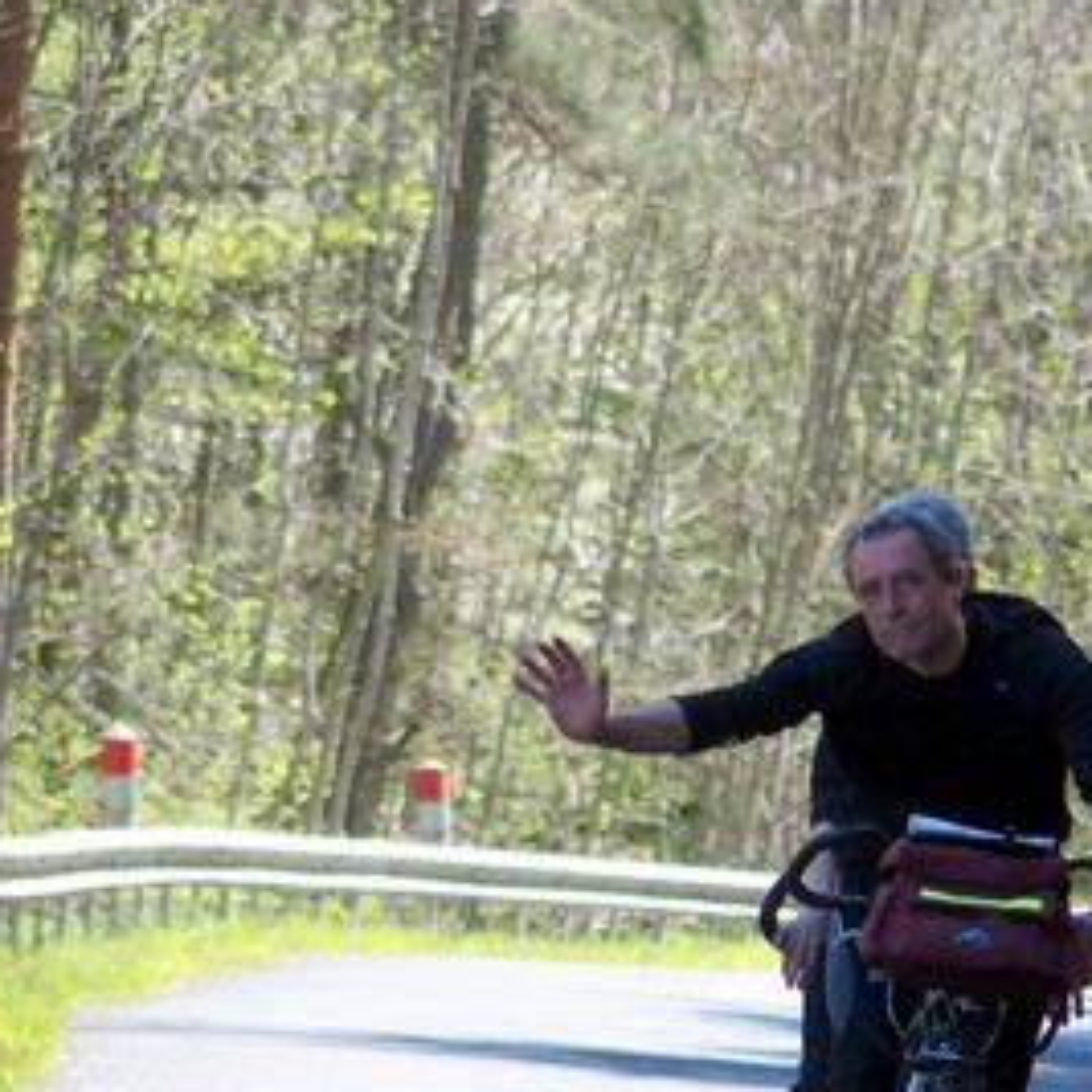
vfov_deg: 2.8
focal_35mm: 636
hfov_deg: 2.8
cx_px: 961
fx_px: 22699
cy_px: 634
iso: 100
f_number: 3.2
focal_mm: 64.3
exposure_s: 1/320
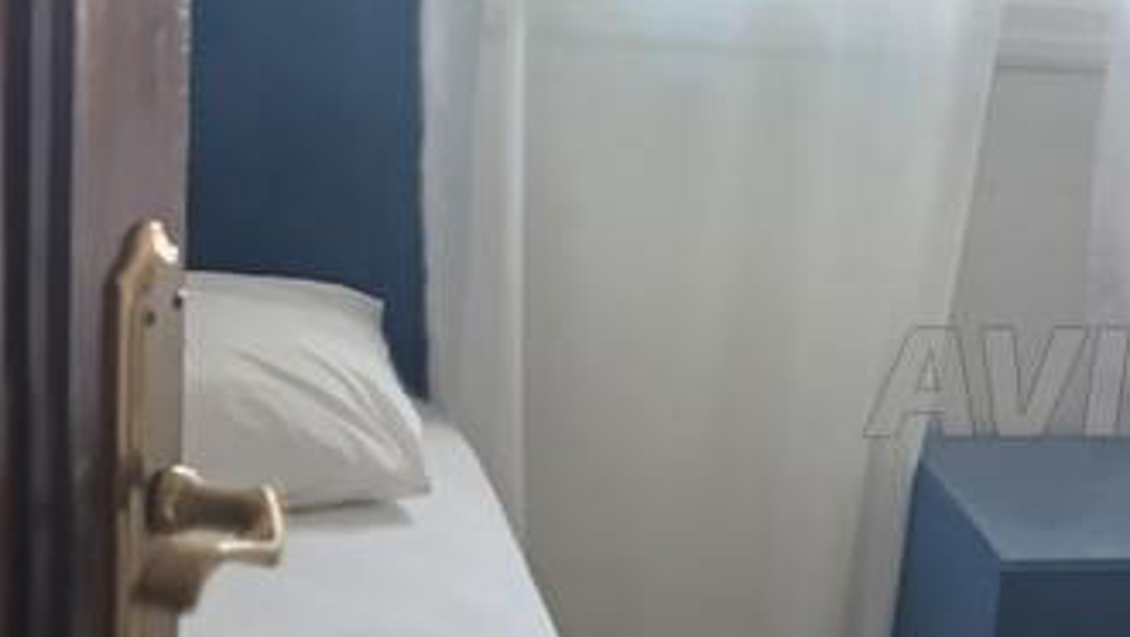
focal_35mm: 82
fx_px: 2458
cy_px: 380
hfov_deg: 24.4
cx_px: 1186
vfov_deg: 14.8
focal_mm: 6.14
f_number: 1.6
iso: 800
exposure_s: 1/100
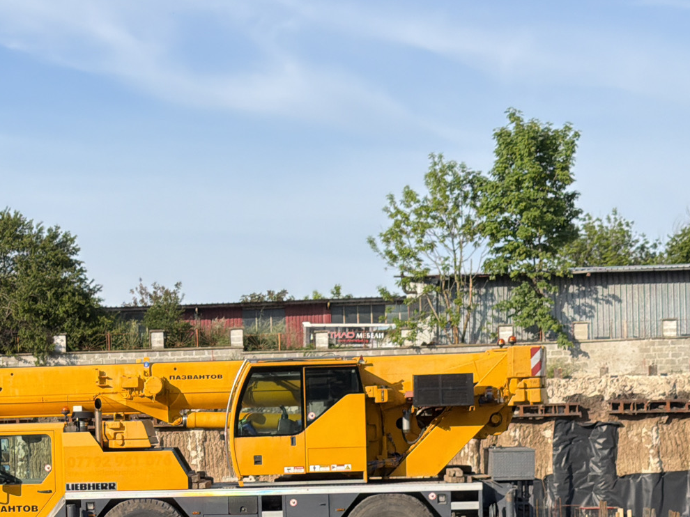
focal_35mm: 97
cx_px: 154
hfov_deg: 20.1
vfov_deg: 15.0
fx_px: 1933
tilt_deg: -2.4
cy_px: 493
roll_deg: +2.6
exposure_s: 1/3378
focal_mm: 6.76
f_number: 1.78
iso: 64
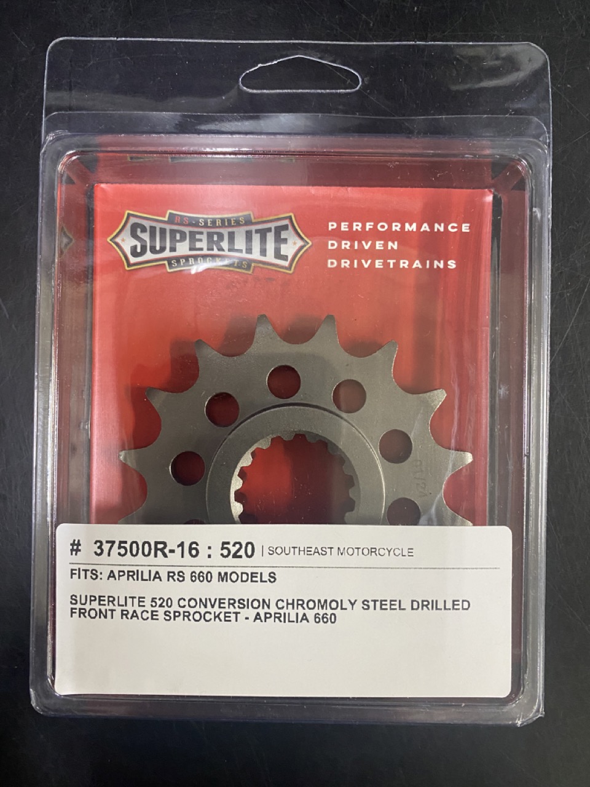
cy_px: 394
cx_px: 295
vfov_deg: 67.3
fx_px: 591
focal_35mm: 26
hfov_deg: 53.1
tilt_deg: -89.4
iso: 400
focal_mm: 4.25
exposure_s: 1/60
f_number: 1.8
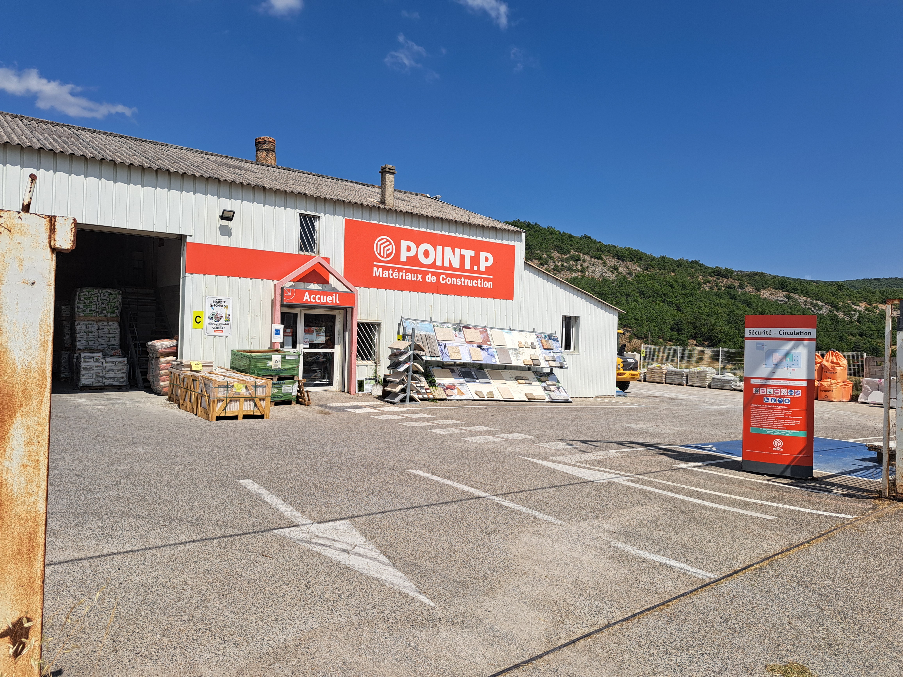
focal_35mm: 24
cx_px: 452
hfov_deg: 71.6
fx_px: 626
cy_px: 338
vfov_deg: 56.8
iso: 50
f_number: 1.8
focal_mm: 5.23
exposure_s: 1/1931
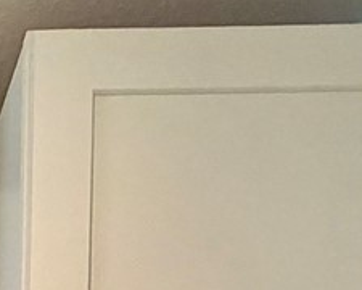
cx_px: -243
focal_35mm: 97
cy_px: 862
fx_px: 1039
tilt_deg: -4.5
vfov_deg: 10.8
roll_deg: +0.2
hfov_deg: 17.0
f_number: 2.2
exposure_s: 1/120
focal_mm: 2.22
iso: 320
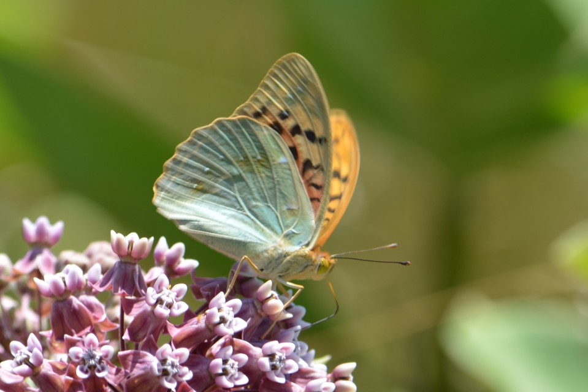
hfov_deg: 4.6
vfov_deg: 3.1
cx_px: 294
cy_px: 196
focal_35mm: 450
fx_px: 7352
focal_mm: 300
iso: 100
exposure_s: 1/125
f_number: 8
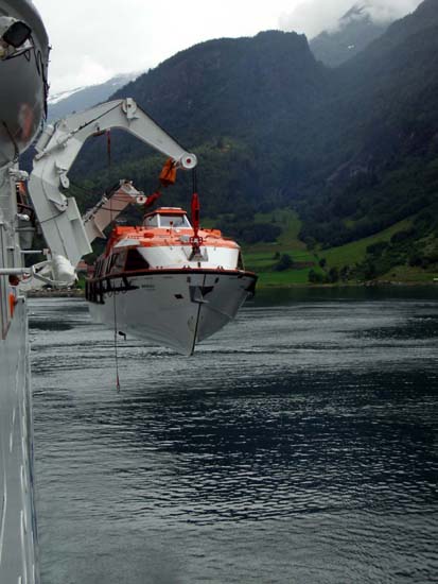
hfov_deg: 23.7
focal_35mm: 62
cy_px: 292
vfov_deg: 31.2
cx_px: 219
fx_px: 1045
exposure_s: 1/250
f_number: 5.6
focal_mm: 10.2
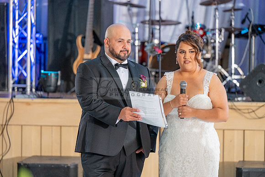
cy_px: 88
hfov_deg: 15.2
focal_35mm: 135
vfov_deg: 10.2
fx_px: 994
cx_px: 132
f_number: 3.2
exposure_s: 1/200
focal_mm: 135
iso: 1600
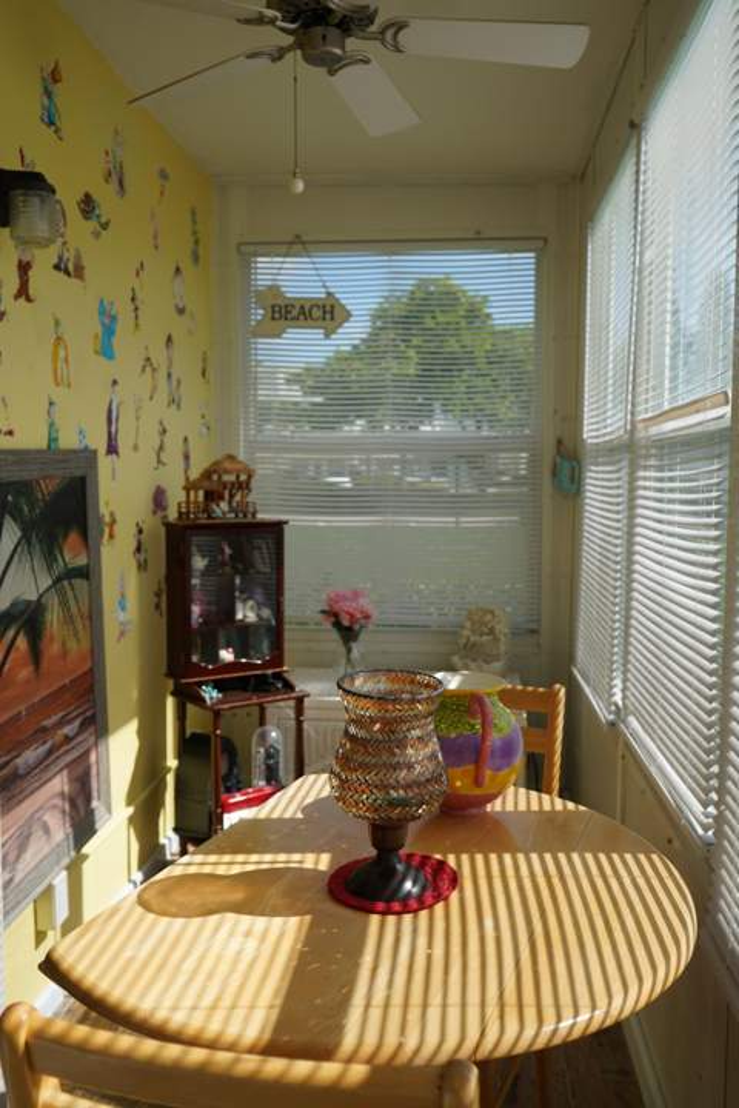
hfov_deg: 42.3
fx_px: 954
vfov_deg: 60.3
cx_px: 370
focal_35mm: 31
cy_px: 554
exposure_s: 1/500
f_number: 4.5
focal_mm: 31
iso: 100
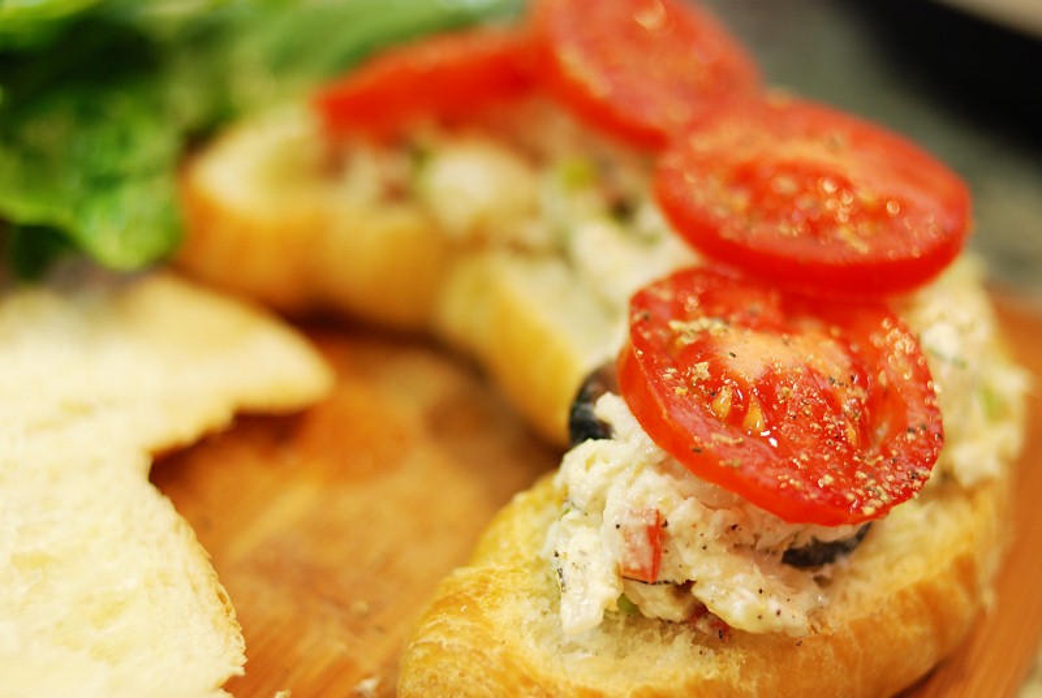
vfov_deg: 25.8
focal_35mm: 52
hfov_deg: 37.8
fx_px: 1522
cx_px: 521
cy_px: 349
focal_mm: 35
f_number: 2.5
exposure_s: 1/30
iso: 400
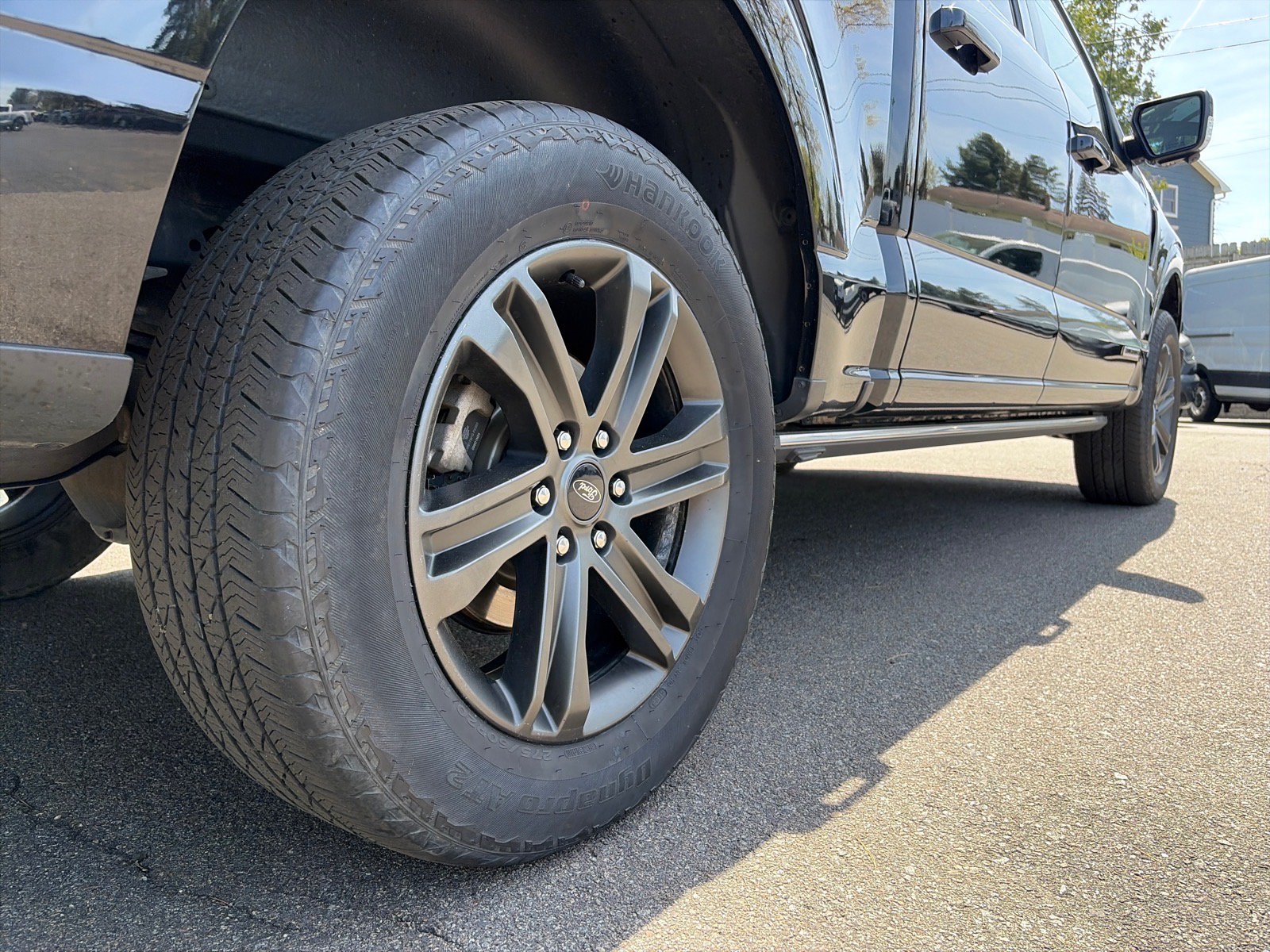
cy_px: 476
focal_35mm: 26
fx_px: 954
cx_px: 635
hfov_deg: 67.3
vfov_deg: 53.1
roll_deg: +0.8
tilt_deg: -3.9
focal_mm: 5.96
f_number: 1.6
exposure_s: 1/607
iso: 64
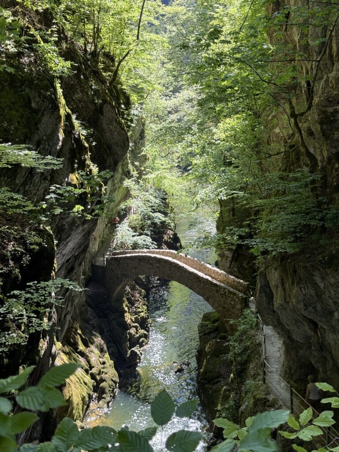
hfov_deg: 30.3
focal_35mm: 48
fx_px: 627
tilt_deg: -11.3
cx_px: 170
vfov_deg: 39.7
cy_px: 226
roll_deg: +0.1
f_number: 1.78
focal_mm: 6.76
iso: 64
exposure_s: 1/322
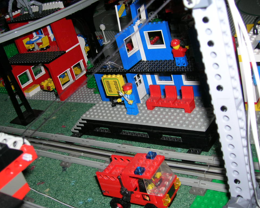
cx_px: 121
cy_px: 104
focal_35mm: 44
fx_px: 339
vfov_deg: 34.1
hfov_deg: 42.0
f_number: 3.1
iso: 50
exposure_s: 1/60.1
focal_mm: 7
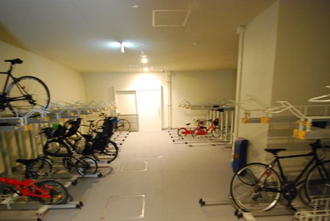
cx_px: 161
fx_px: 165
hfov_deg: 89.9
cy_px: 131
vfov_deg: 67.0
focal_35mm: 18
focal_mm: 10
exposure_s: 1/6
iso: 1600
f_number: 3.5
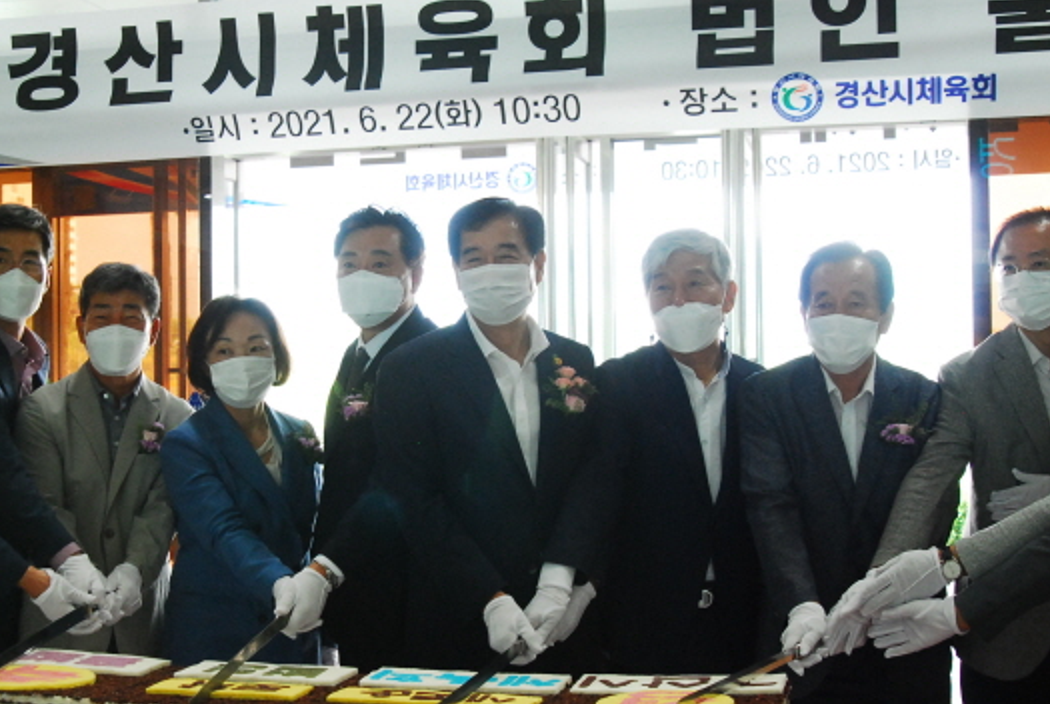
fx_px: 1636
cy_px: 399
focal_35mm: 56
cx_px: 406
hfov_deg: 35.4
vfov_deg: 24.3
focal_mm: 28
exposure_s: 1/80
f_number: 5.6
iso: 1250
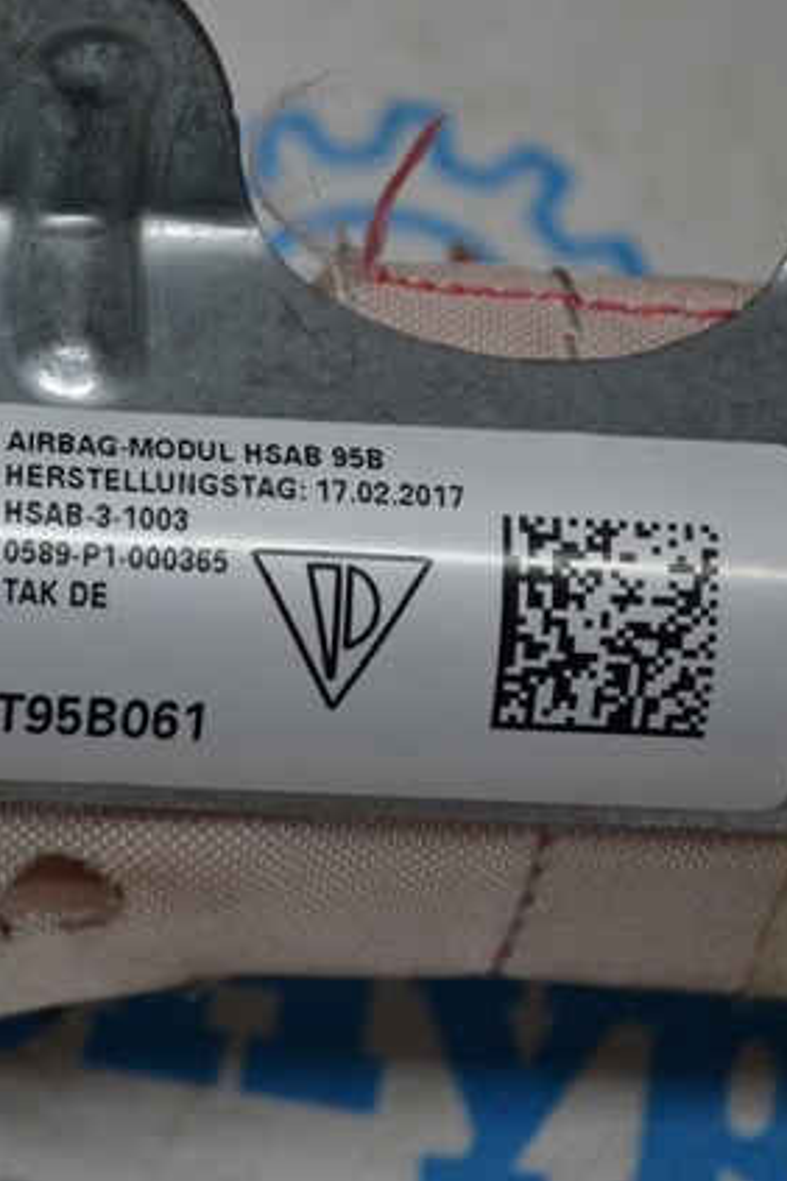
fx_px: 4091
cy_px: 592
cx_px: 17
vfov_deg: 16.4
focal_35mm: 125
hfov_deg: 10.9
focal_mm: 55
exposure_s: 1/500
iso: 1250
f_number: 5.6
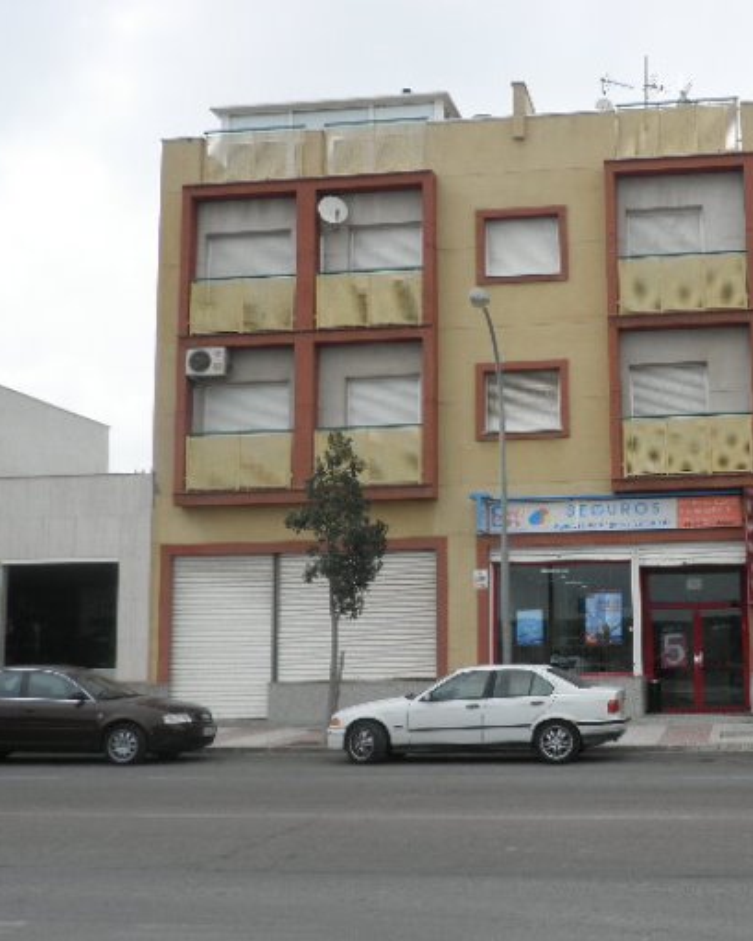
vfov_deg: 36.6
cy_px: 471
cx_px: 592
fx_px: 1420
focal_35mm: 51
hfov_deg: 29.1
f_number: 4
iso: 80
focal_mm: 7
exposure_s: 1/60
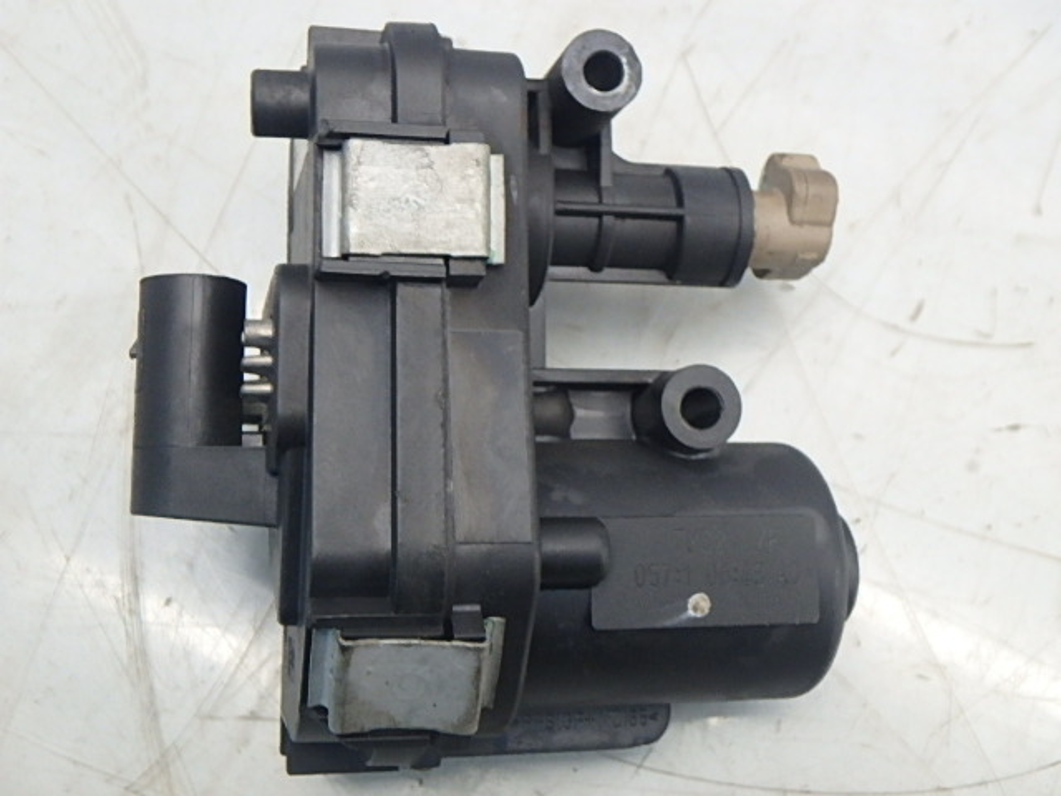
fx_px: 1287
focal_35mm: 42
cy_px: 398
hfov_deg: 44.8
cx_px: 530
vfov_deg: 34.3
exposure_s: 1/40
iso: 500
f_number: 5.2
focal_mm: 7.5
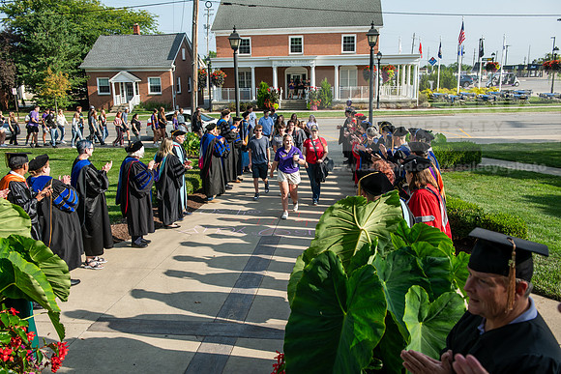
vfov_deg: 41.1
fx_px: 499
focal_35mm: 32
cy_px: 187
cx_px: 280
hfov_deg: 58.7
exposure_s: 1/320
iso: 125
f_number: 5
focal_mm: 32
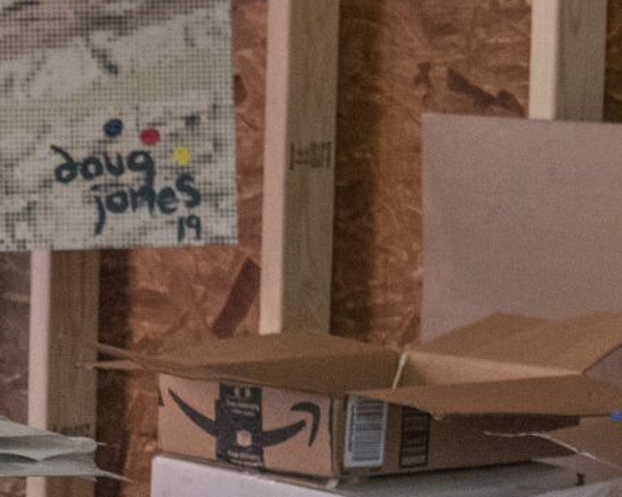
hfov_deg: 7.9
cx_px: -399
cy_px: 673
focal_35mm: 238
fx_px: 4380
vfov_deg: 6.4
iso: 3200
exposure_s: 1/200
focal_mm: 44
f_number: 5
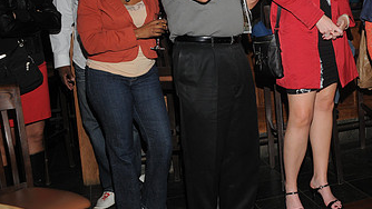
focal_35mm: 49
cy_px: 32
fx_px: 483
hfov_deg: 40.5
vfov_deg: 23.9
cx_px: 294
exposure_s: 1/100
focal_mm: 18
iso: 400
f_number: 5.6
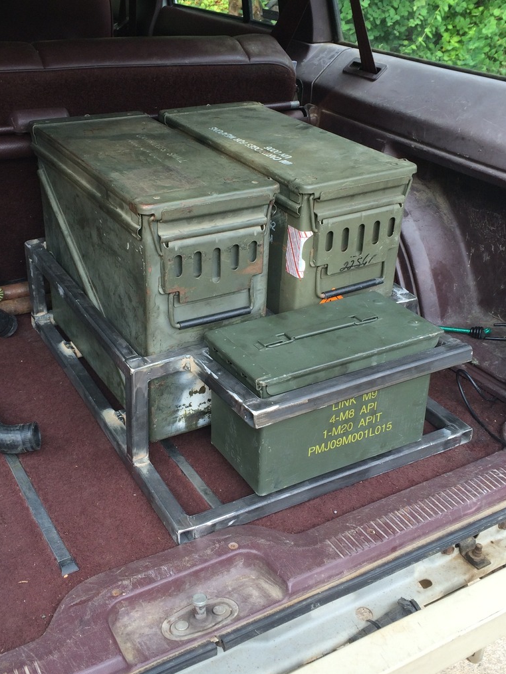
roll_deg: +1.0
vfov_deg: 47.8
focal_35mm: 39
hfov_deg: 36.8
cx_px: 232
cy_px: 315
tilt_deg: -29.1
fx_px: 760
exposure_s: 1/120
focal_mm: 4.15
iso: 32
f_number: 2.2
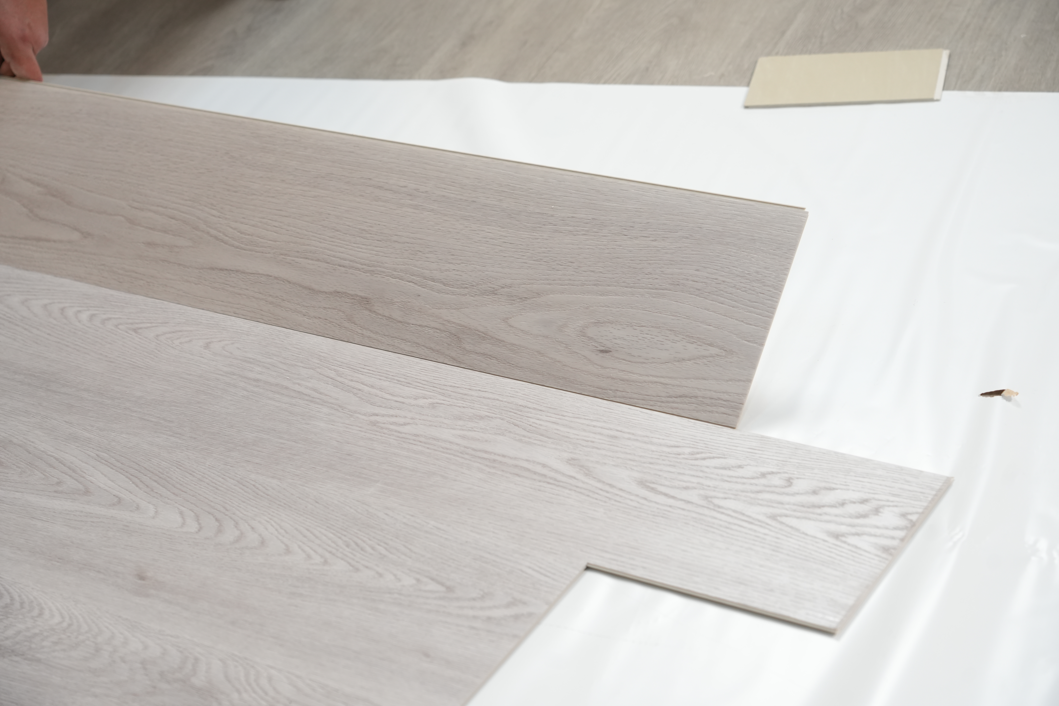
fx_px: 2265
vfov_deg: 17.7
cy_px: 353
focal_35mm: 77
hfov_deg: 26.3
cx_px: 530
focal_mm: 77
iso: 1250
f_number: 5.6
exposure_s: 1/125
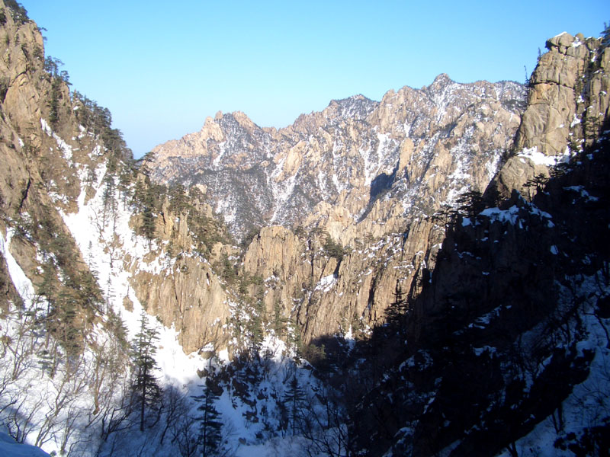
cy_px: 228
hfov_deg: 52.6
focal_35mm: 35
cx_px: 305
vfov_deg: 40.7
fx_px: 617
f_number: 4.3
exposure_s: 1/320
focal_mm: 5.8
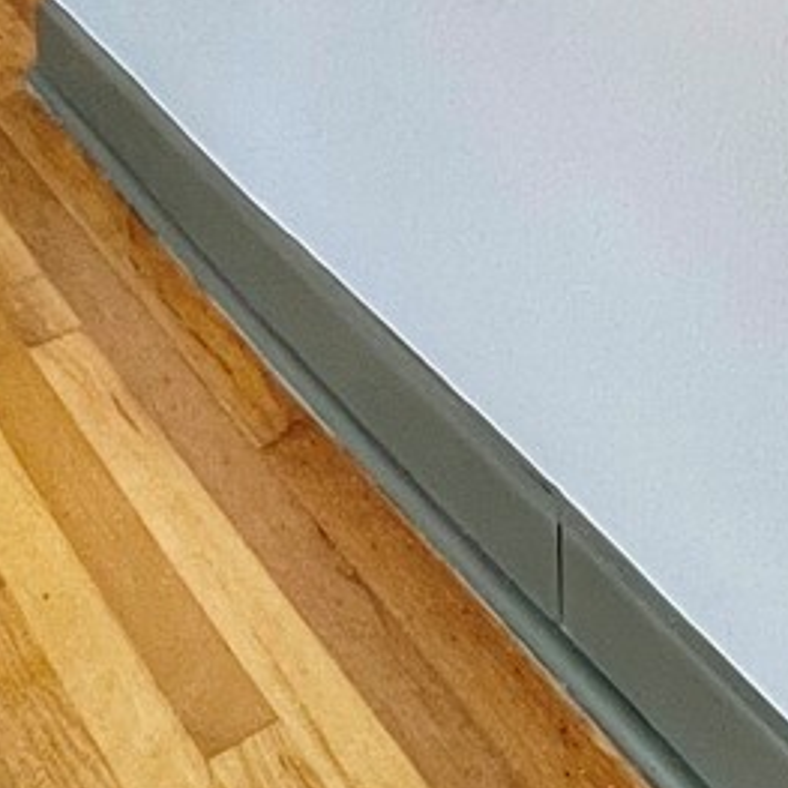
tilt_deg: -5.6
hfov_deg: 21.8
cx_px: 1070
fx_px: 1803
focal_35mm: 70
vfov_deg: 18.3
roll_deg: -0.8
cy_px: -707
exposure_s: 1/99
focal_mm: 1.57
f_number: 1.8
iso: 125
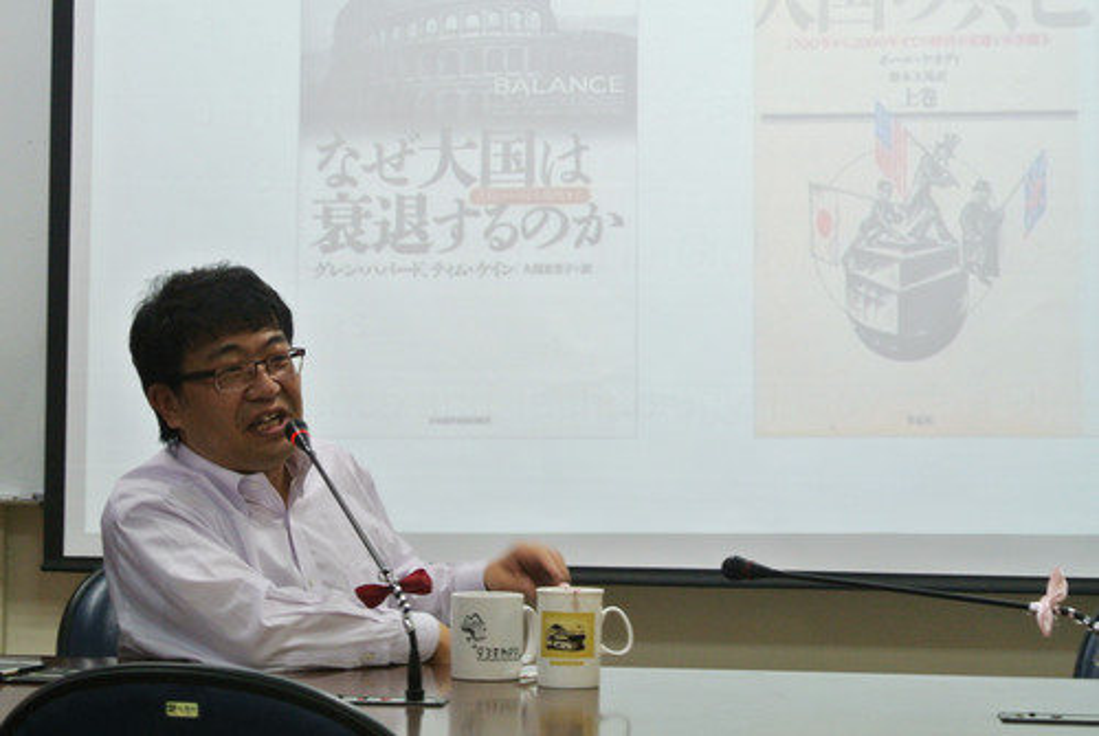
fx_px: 2476
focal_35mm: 81
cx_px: 550
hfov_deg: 25.0
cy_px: 368
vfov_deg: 16.9
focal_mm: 30
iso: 400
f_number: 5.6
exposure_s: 1/40
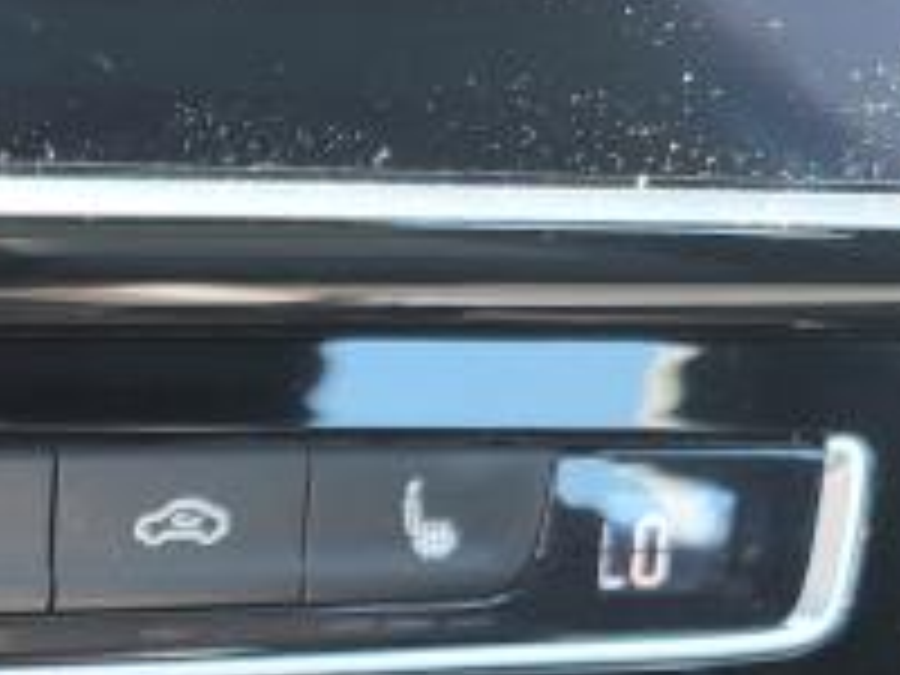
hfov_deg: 21.0
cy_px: 1022
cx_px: -328
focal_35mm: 83
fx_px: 2158
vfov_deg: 16.2
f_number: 1.8
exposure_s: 1/120
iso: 200
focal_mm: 5.4
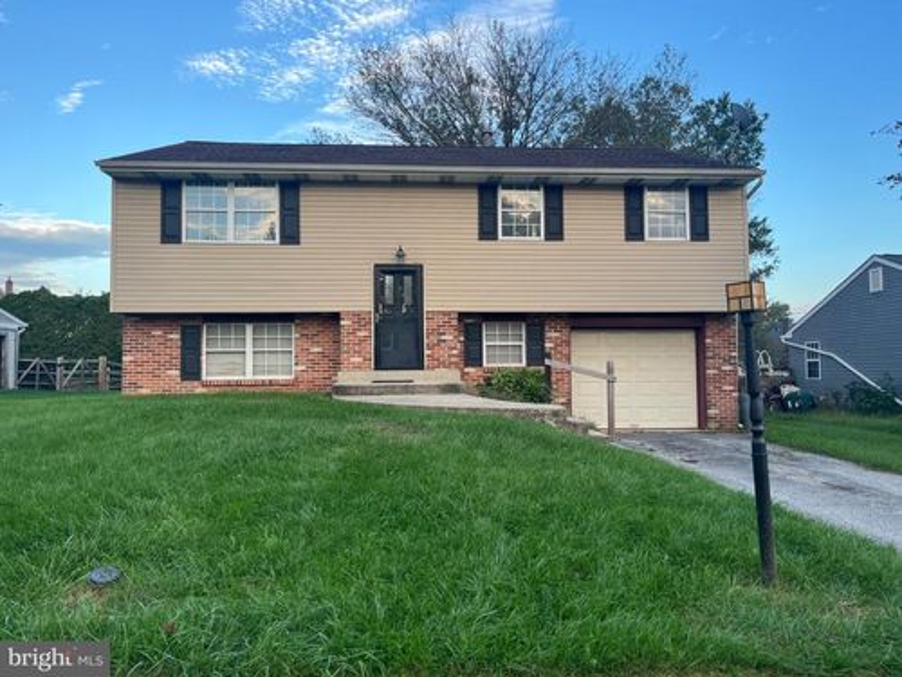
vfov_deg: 53.1
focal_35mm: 26
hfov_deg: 67.3
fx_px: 677
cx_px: 451
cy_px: 338
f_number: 1.6
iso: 40
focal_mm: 5.1
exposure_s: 1/198
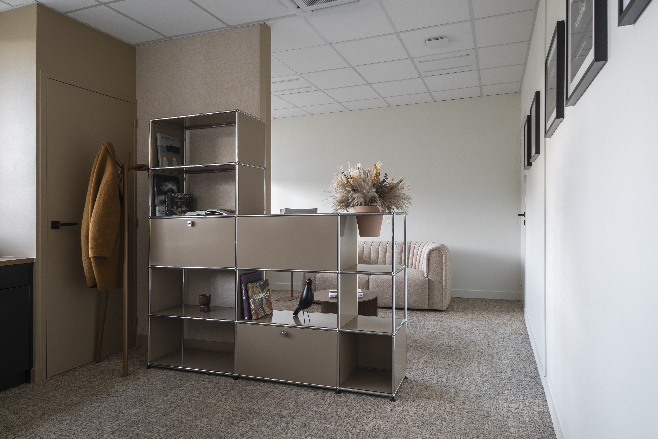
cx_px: 329
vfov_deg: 62.0
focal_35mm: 20
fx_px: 366
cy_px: 220
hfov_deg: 84.0
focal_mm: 20
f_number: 11
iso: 100
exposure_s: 1
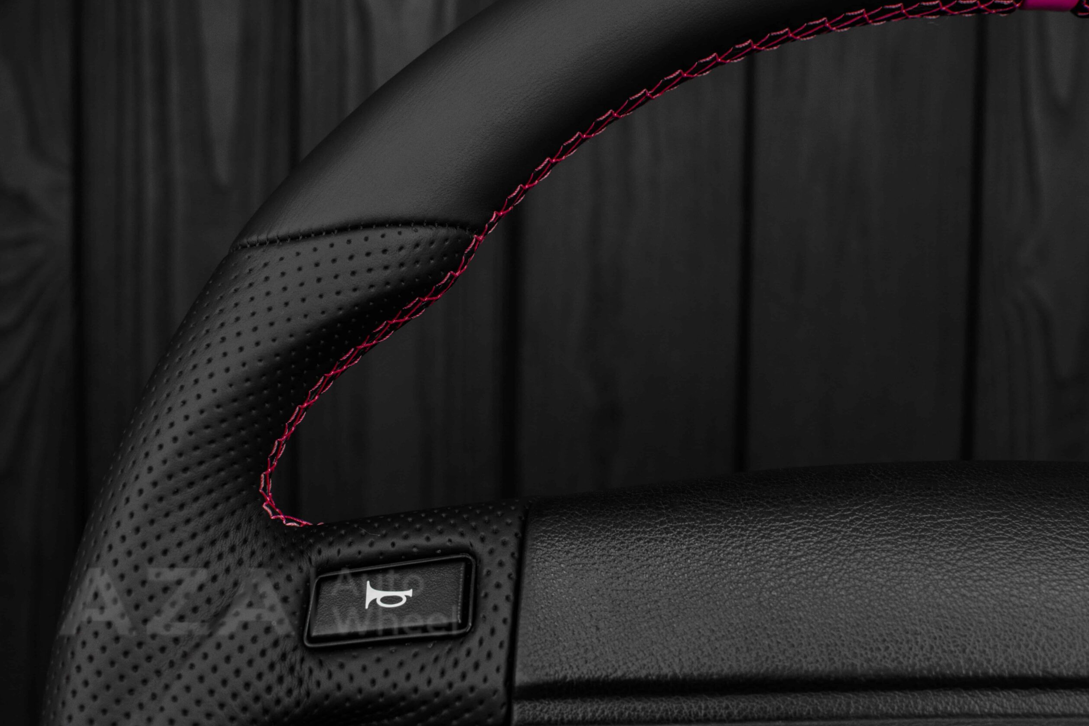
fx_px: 1619
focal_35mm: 54
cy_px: 357
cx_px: 548
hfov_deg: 37.2
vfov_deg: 25.3
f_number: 6.3
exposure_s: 1/125
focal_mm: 35
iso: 500
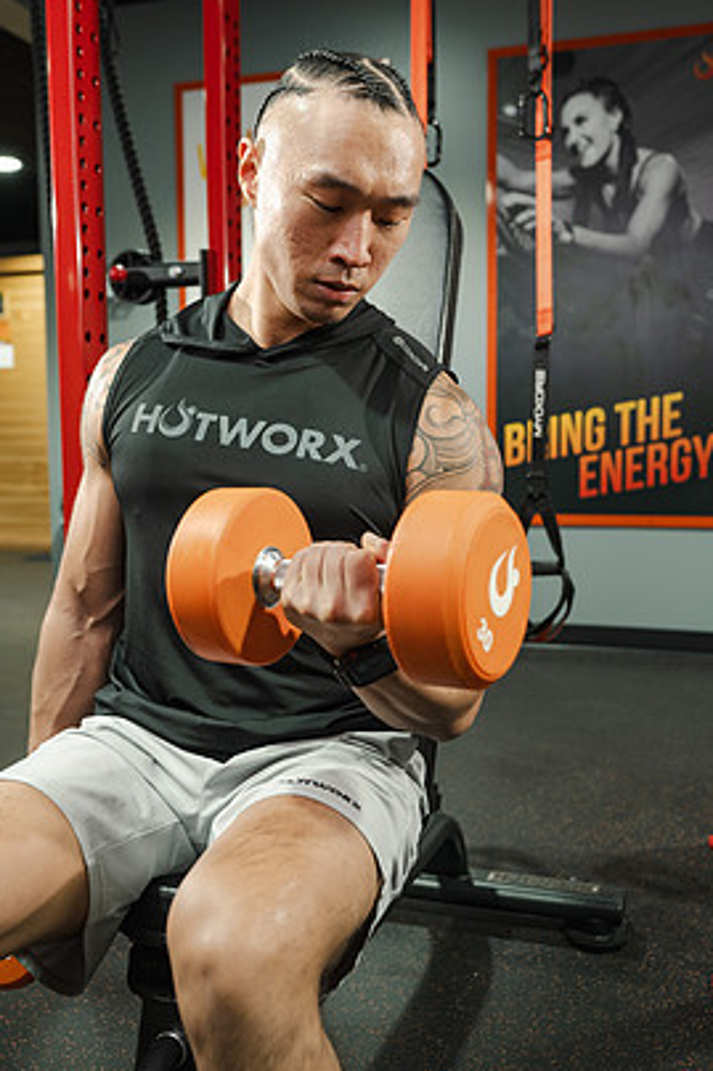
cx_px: 334
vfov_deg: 49.6
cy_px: 549
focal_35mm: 39
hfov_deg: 34.2
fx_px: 1160
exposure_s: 1/80
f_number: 4
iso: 400
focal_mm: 35
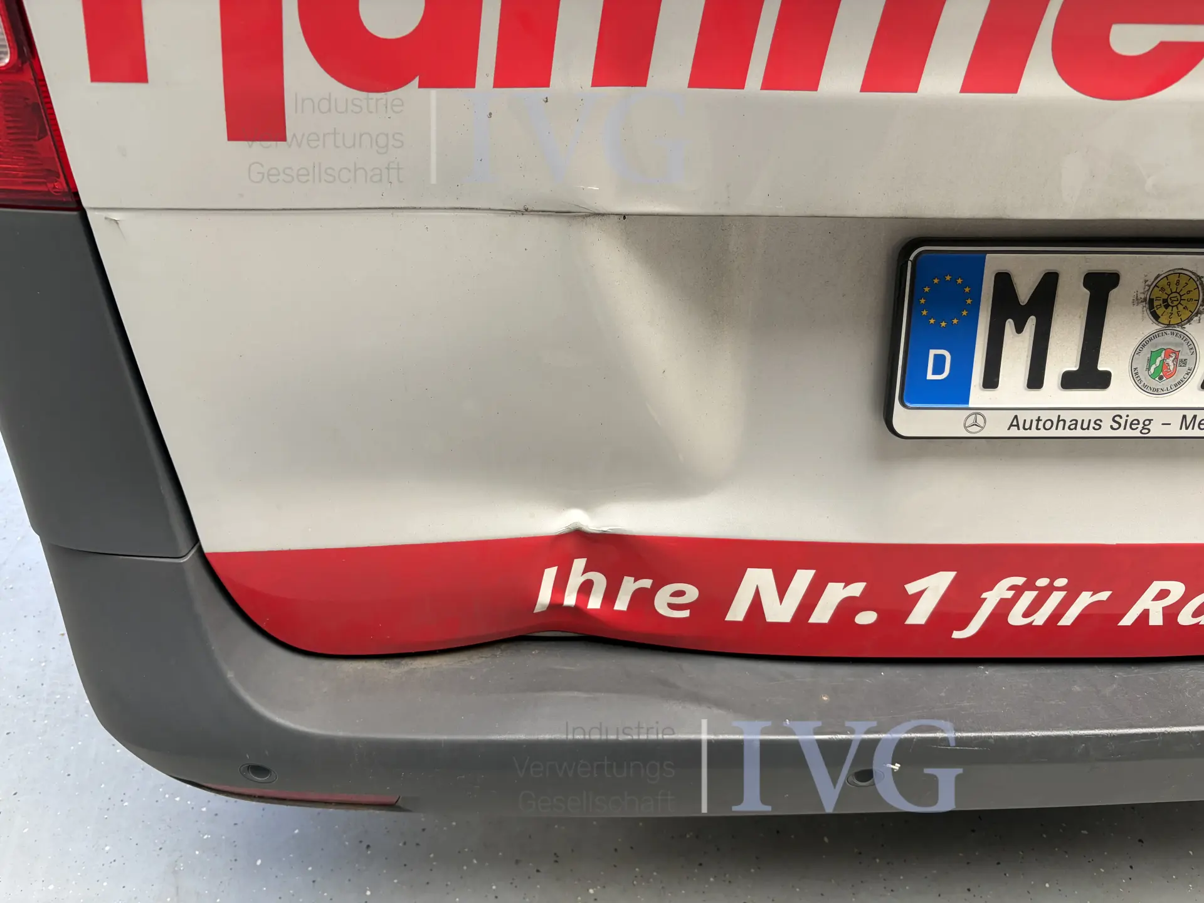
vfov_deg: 53.1
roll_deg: -0.1
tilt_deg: -33.1
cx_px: 602
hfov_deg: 67.3
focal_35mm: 26
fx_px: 904
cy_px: 452
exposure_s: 1/121
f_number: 1.6
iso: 80
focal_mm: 5.96
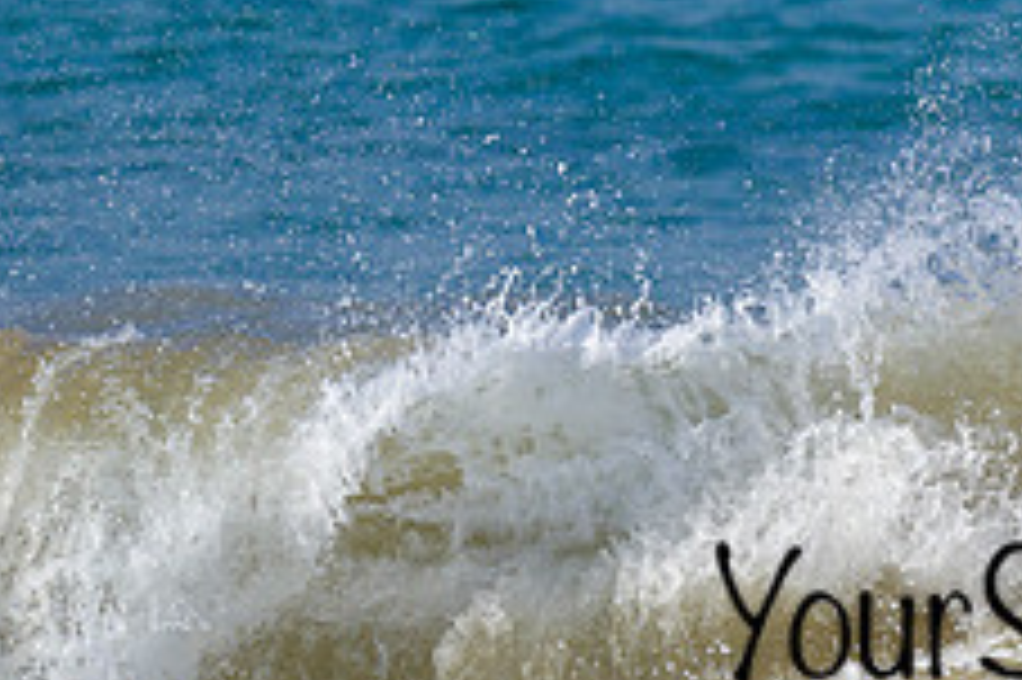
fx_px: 79656
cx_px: 908
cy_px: 264
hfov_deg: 0.7
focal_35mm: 2808
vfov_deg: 0.5
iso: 320
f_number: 6.3
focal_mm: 800
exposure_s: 1/2000
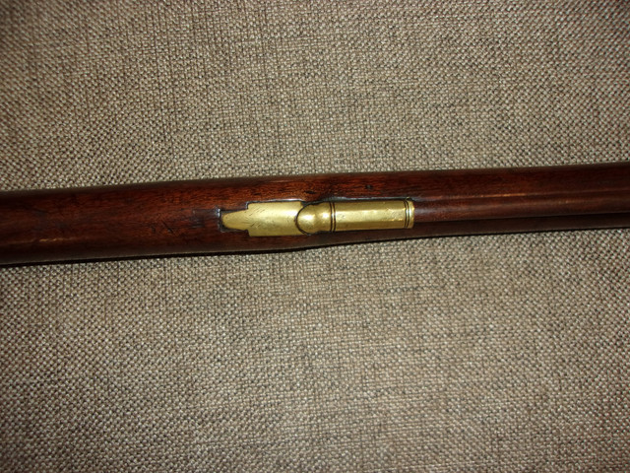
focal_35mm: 27
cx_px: 315
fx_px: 491
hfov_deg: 65.3
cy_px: 236
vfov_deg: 51.4
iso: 160
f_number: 3
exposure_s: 1/34
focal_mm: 4.9
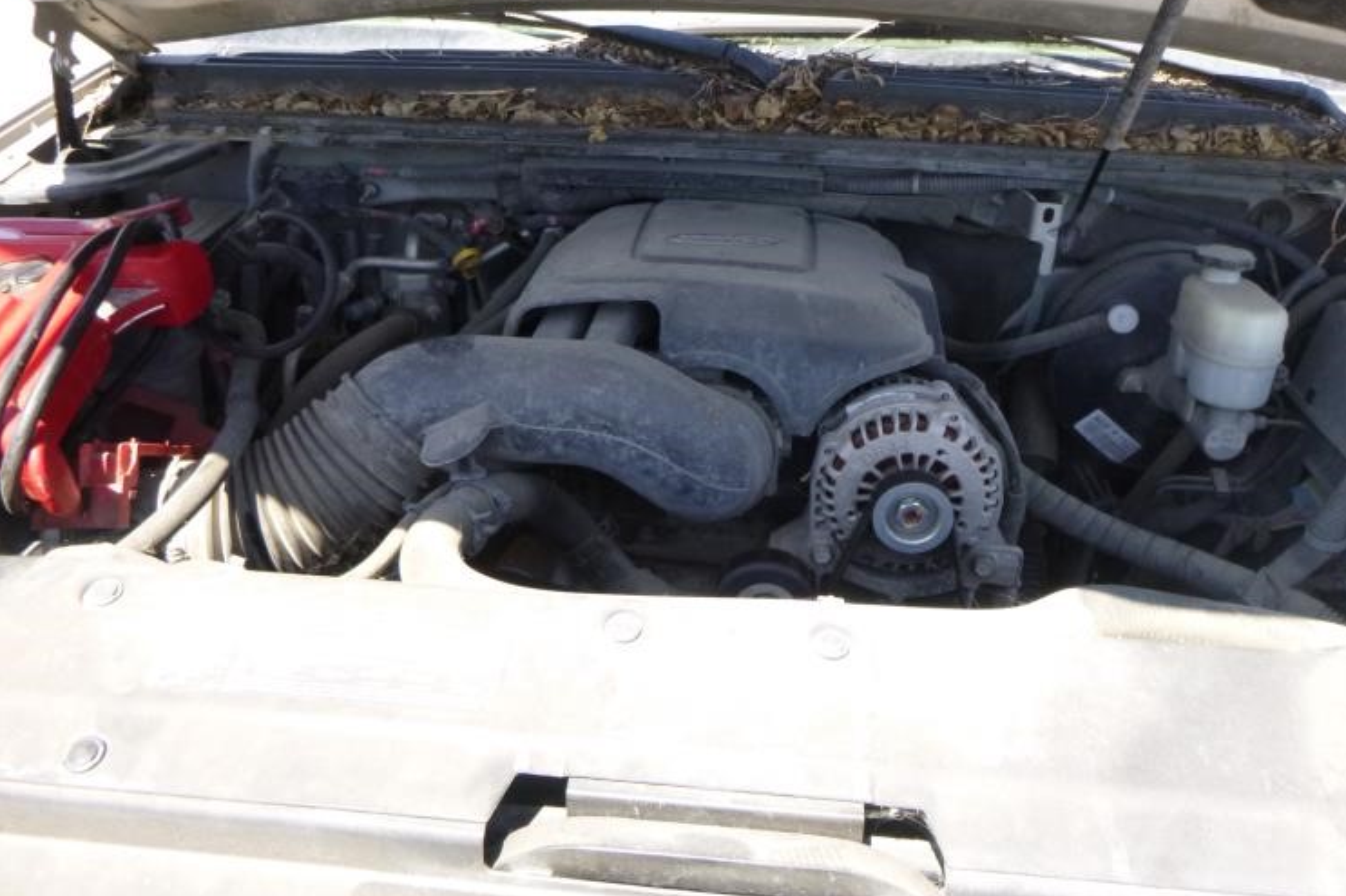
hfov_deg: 65.5
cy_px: 371
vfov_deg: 46.2
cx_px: 663
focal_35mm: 28
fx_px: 1047
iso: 200
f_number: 3.9
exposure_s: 1/200
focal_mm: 4.5
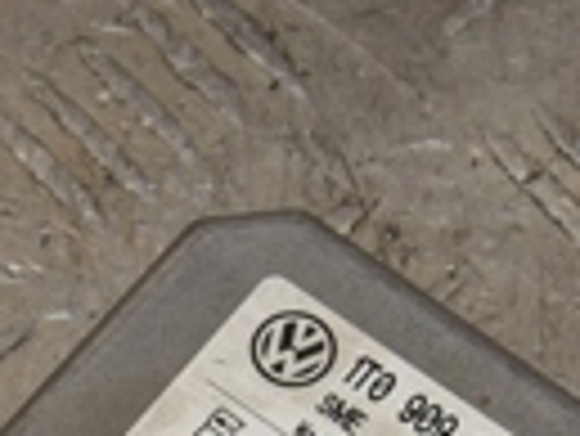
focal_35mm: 301
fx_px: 5048
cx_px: 40
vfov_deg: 4.9
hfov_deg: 6.6
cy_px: 845
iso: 800
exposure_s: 1/200
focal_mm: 42
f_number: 8
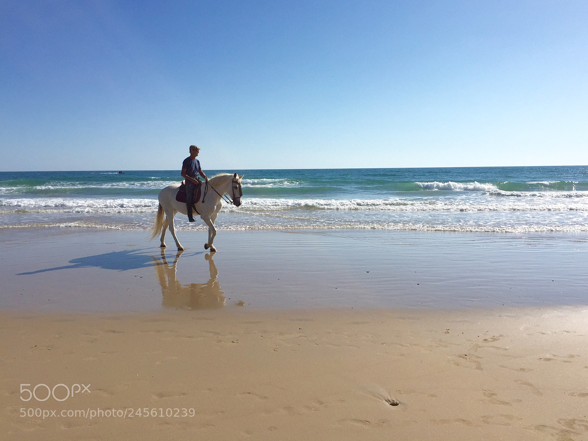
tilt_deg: -4.4
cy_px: 214
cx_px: 300
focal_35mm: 30
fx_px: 510
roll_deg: +0.2
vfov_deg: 46.8
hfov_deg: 60.0
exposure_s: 1/5650
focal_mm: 4.15
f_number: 2.2
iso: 32
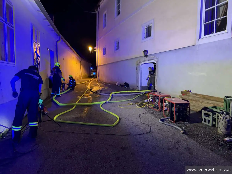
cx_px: 116
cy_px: 87
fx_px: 161
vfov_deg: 56.8
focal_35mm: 24
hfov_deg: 71.6
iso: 800
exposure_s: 1/43
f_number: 1.78
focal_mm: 6.76
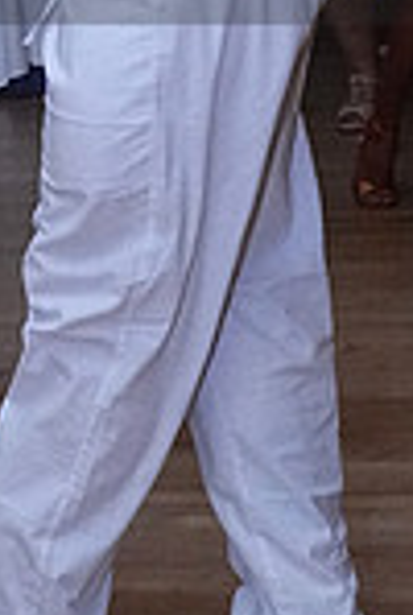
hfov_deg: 8.1
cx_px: -138
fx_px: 2860
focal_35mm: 167
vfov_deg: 12.0
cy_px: -111
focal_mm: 29
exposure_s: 1/200
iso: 5000
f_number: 7.1
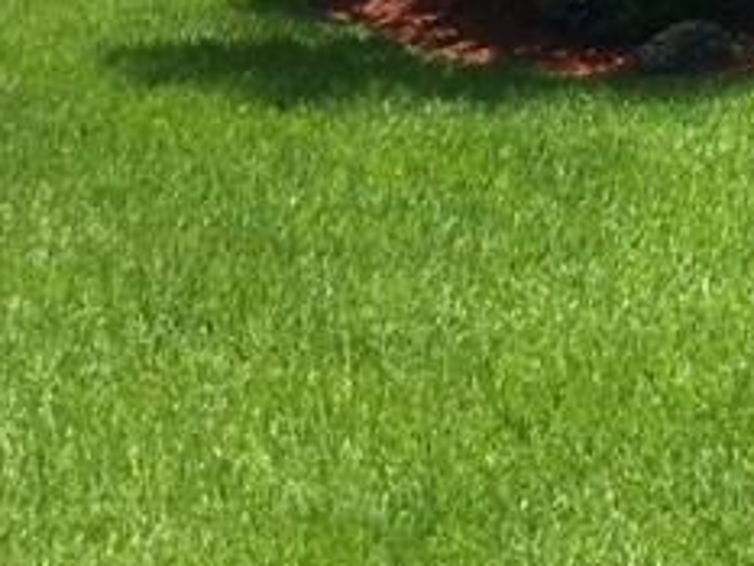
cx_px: 1214
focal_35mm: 136
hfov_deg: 13.5
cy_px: -576
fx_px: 2964
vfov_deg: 10.1
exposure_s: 1/1942
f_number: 2.4
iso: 25
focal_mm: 3.3
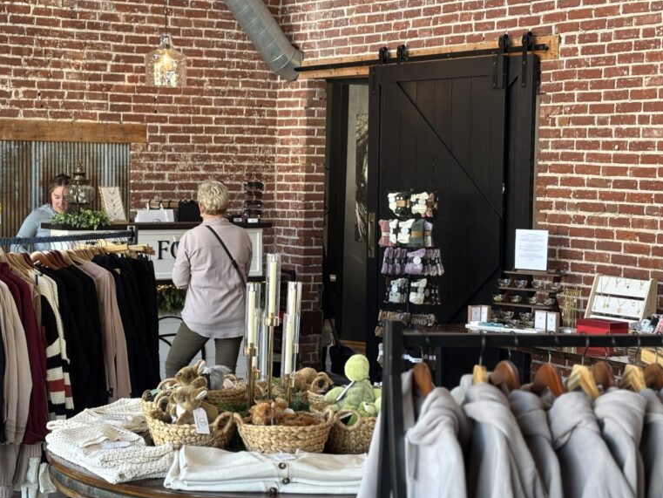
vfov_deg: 21.0
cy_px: 242
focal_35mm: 70
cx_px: 222
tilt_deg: -4.4
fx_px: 1341
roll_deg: -1.5
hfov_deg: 27.6
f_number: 1.6
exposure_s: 1/60
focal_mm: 5.96
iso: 64
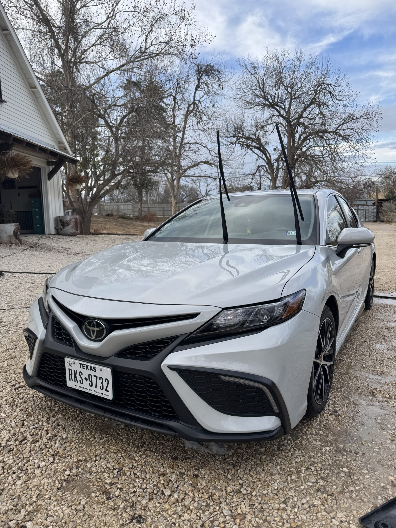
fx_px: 366
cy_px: 264
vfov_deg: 71.6
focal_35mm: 24
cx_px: 198
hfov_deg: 56.8
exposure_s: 1/1261
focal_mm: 6.76
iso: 80
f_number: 1.78
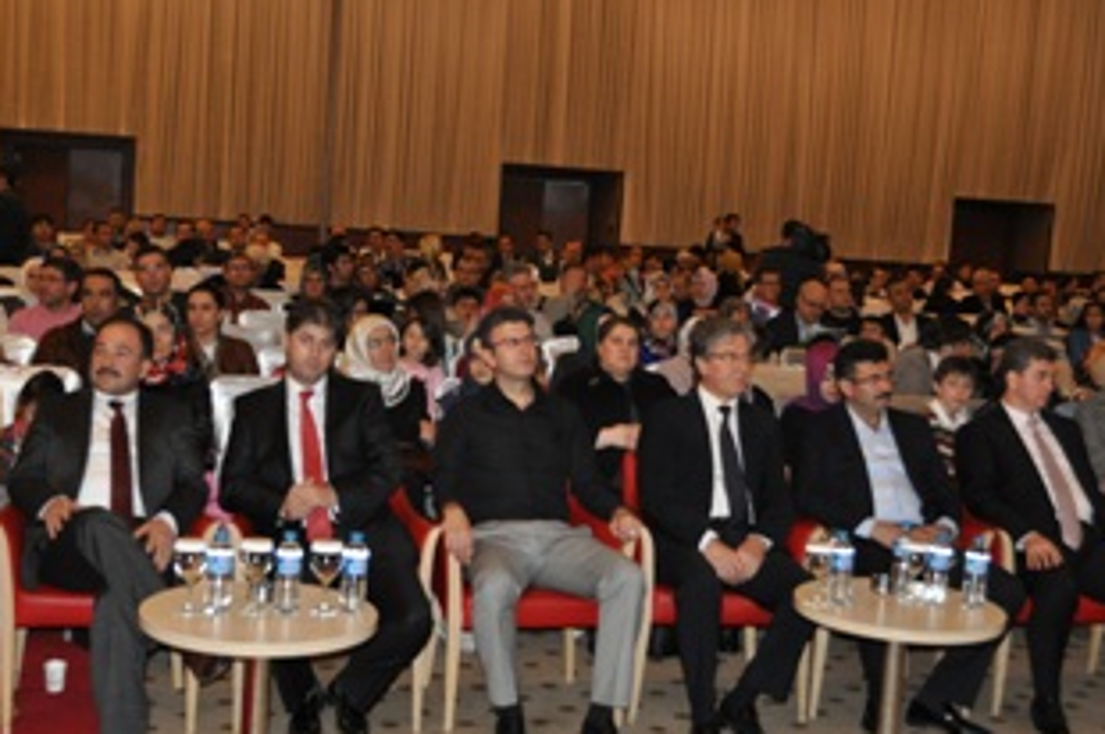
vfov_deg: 25.9
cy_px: 317
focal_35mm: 52
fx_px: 1594
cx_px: 528
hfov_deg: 38.2
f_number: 4
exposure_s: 1/60
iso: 800
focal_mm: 24
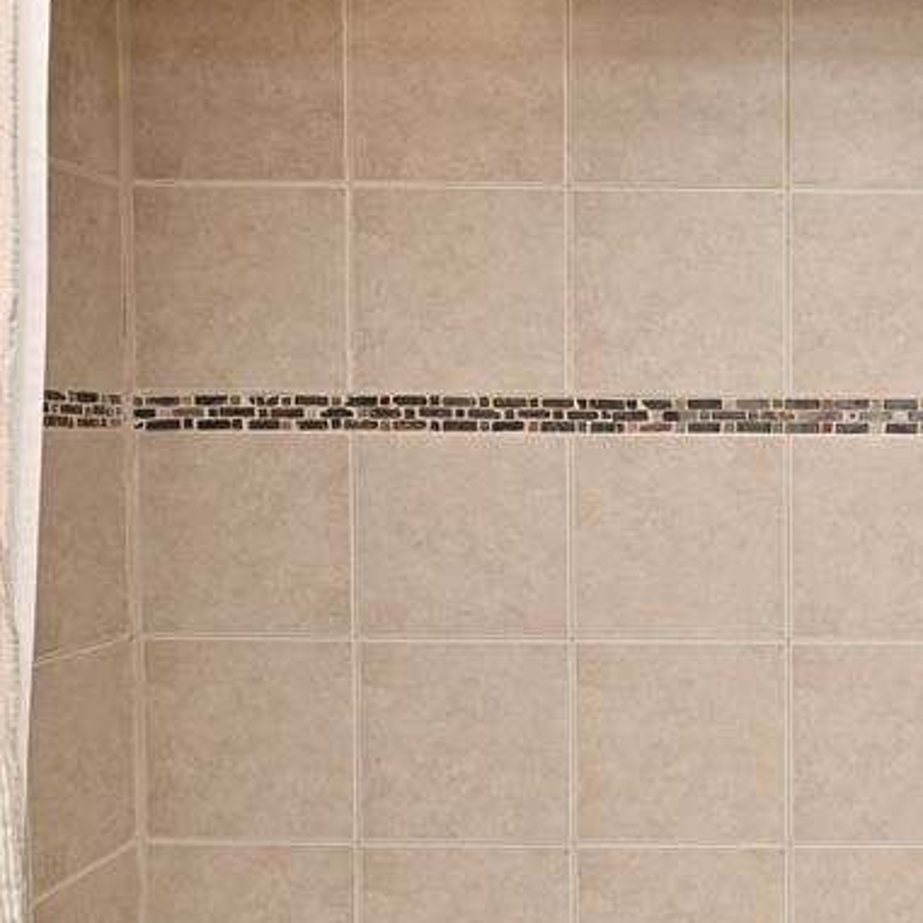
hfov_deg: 47.9
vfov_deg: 50.6
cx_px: 756
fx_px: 965
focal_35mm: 32
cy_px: 577
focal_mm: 14
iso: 800
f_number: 13
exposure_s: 1/60
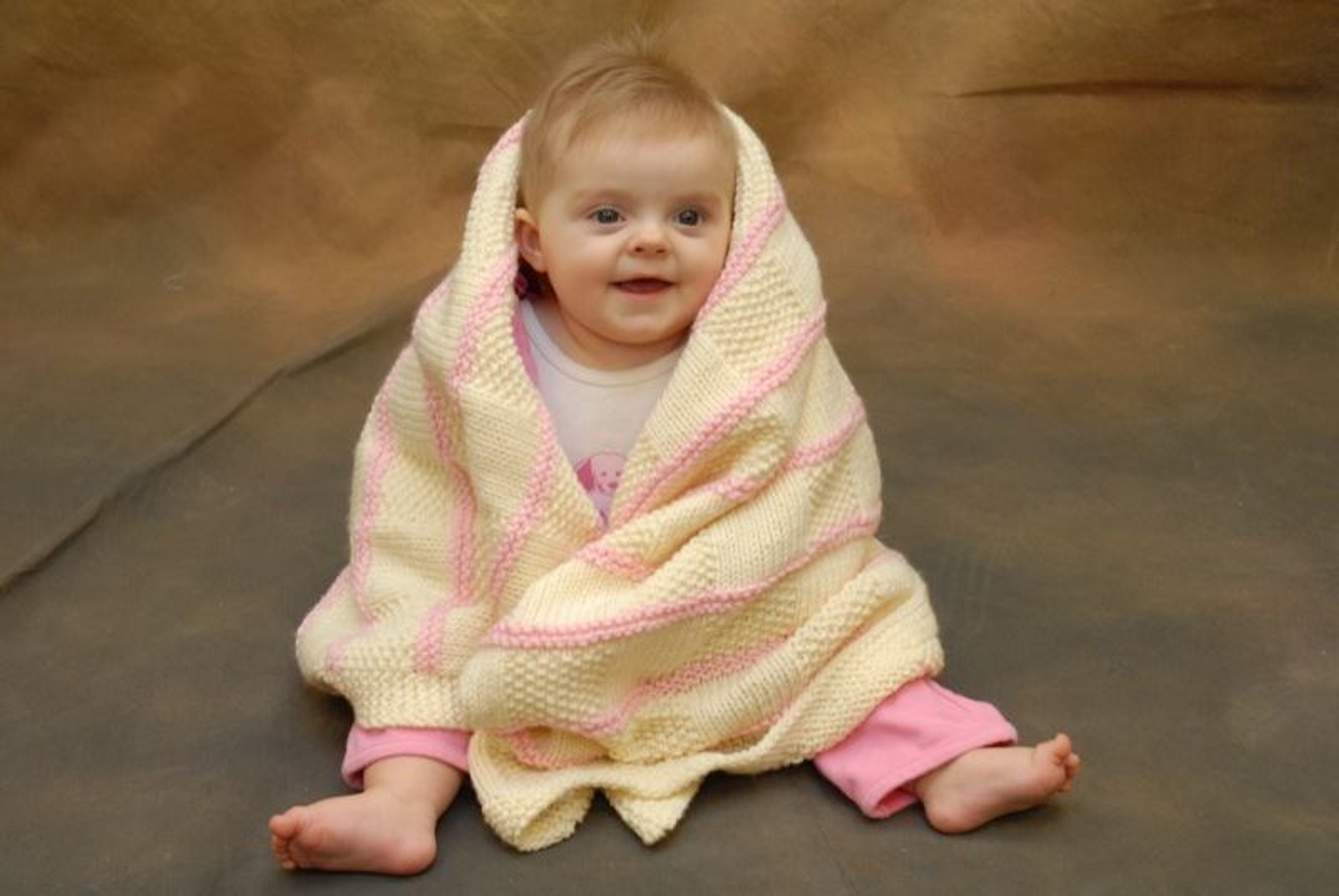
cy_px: 448
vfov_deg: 26.5
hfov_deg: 38.8
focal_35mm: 51
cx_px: 670
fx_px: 1899
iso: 640
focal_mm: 34
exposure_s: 1/60
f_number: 6.3
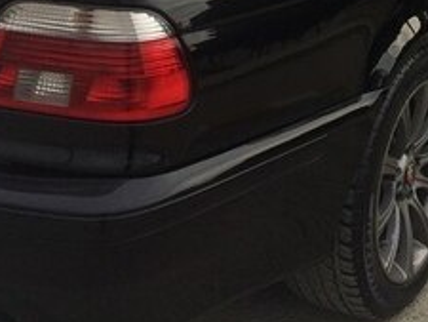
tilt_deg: -8.6
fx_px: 1052
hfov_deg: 22.4
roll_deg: -3.3
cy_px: -129
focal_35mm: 85
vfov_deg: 16.2
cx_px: 392
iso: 32
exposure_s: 1/1414
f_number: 2.2
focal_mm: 4.15
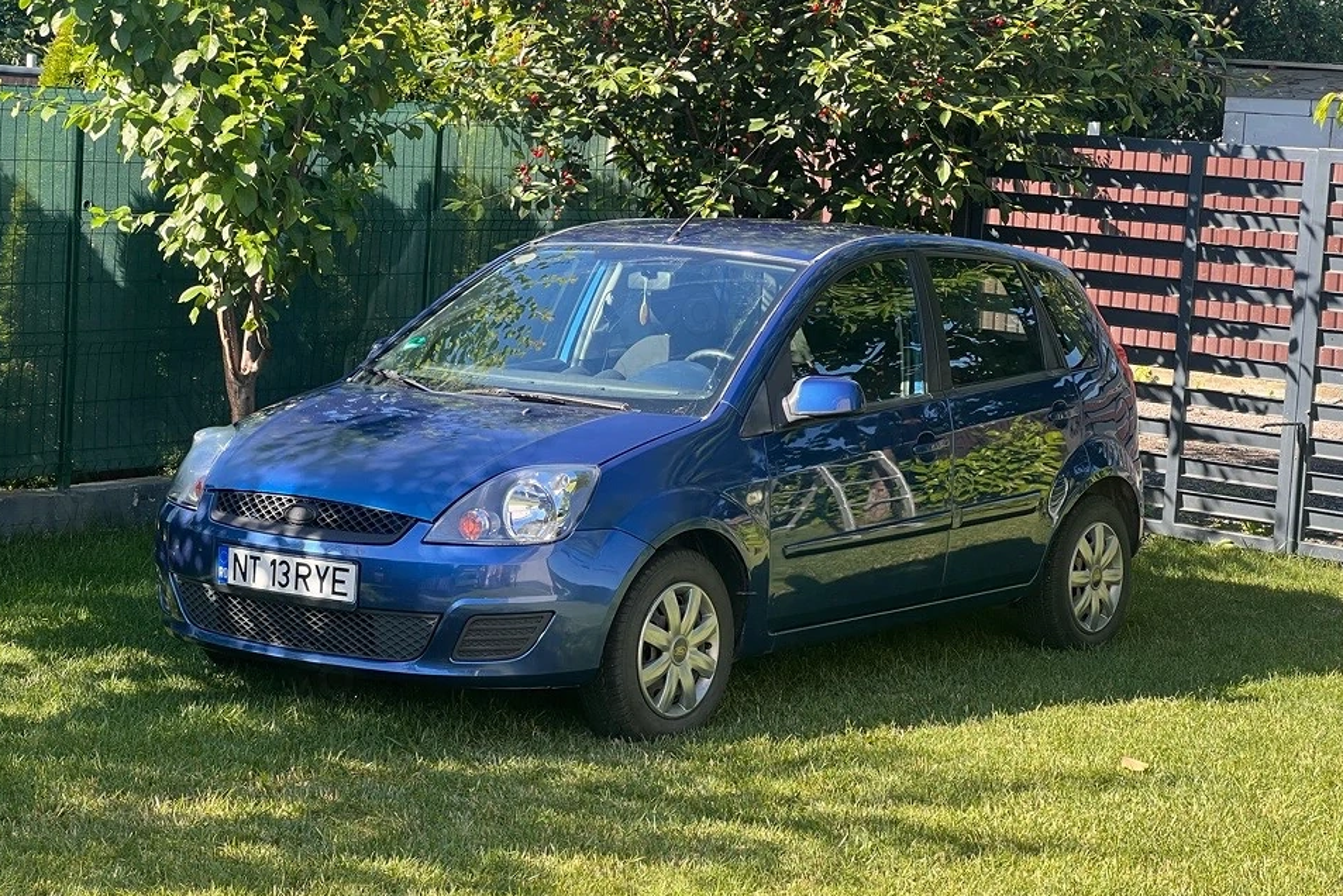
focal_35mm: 84
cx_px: 662
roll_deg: -3.0
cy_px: 414
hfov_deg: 24.2
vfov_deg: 16.3
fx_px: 3134
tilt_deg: -6.1
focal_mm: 9
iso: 32
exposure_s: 1/107
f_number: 2.8
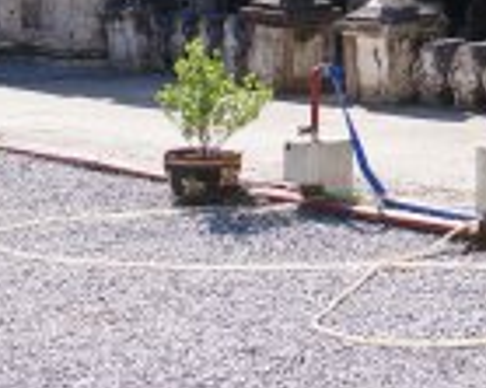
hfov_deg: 18.4
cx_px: 573
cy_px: -227
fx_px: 1423
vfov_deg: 14.3
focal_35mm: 99
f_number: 7.1
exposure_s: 1/200
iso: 200
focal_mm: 16
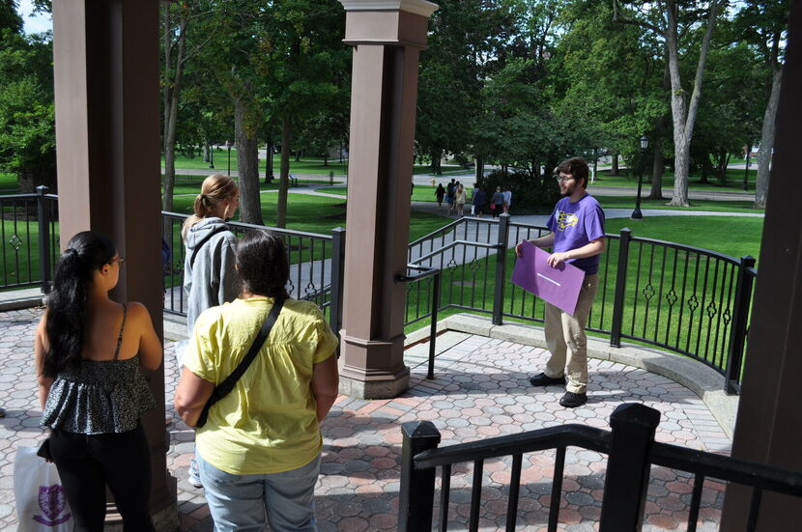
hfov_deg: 53.2
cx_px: 401
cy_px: 266
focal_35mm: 36
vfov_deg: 36.8
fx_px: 801
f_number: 8
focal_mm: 24
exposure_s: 1/250
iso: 200
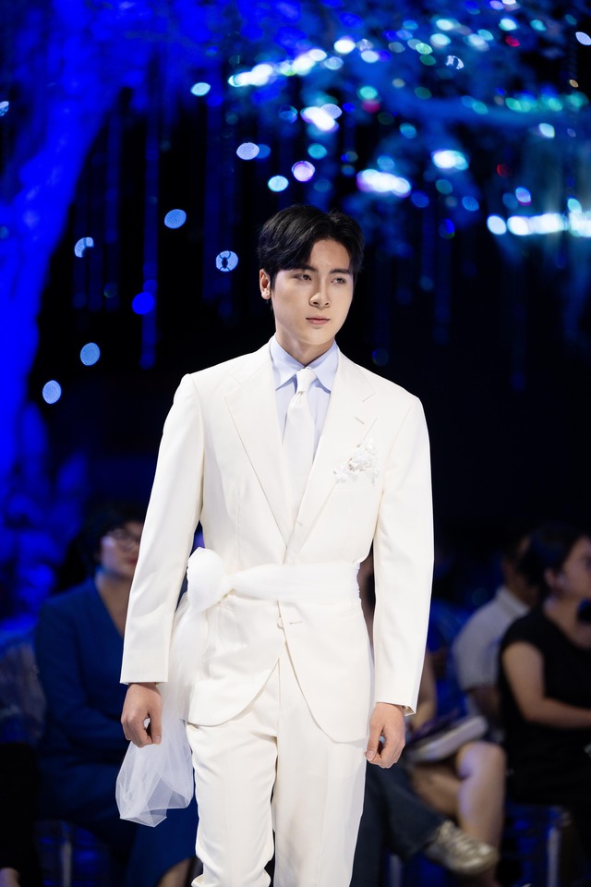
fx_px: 4432
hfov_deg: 7.6
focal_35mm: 180
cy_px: 444
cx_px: 296
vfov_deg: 11.4
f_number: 2.8
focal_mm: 180
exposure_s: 1/320
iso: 640
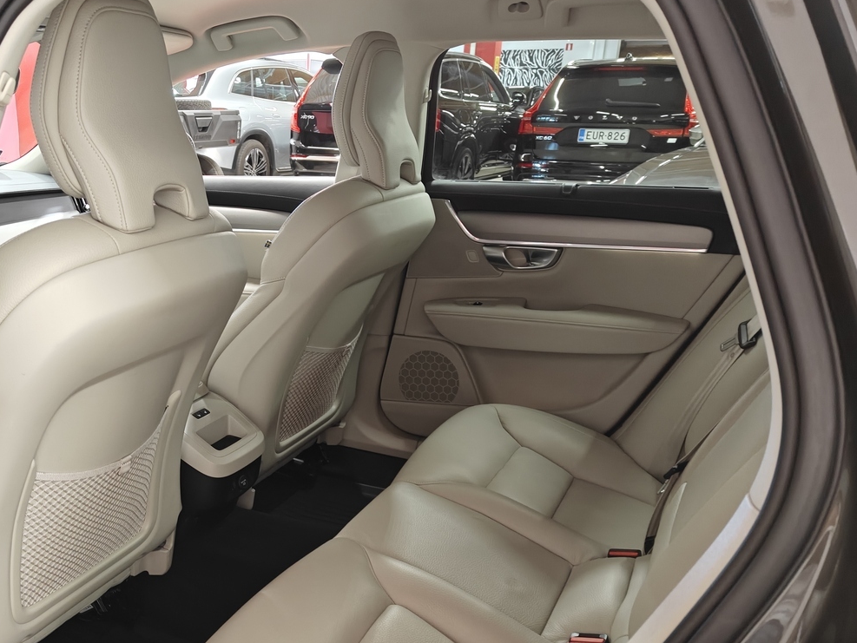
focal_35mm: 35
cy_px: 428
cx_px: 241
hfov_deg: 50.9
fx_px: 867
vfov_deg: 40.2
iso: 160
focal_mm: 5.59
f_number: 1.8
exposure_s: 1/37
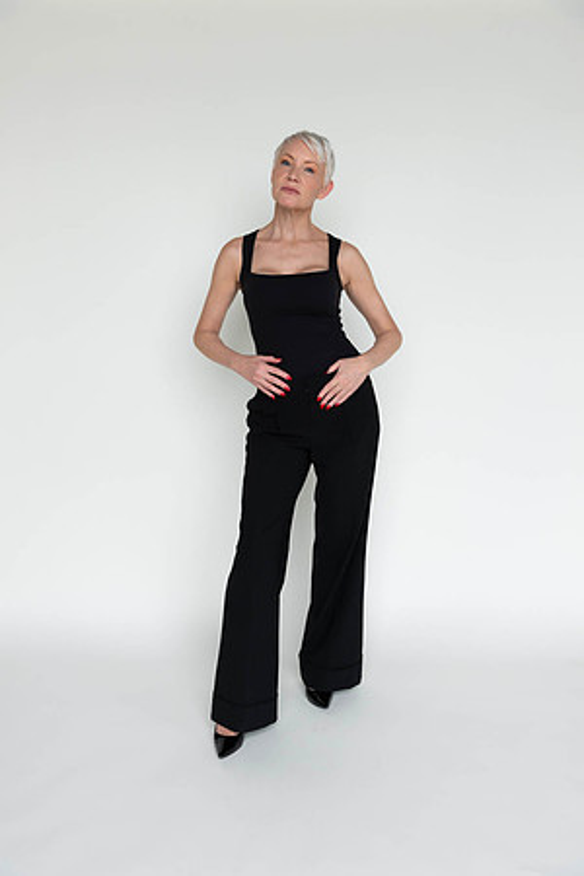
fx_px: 754
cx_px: 292
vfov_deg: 60.3
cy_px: 438
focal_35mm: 31
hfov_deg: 42.3
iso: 640
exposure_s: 1/125
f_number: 6.3
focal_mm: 31
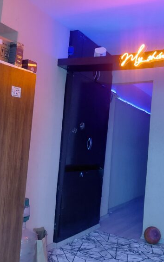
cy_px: 133
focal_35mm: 36
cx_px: 130
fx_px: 258
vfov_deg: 54.0
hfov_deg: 34.3
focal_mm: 4.69
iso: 320
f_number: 1.8
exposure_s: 1/25
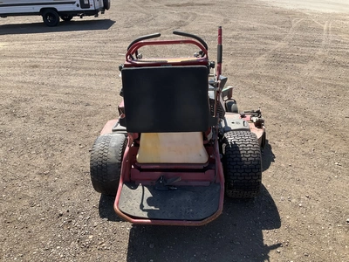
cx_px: 174
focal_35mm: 29
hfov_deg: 61.7
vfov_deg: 48.2
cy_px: 131
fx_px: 292
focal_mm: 3
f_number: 1.8
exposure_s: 1/883
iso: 25
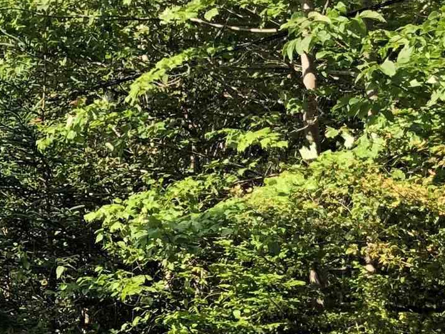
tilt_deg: -9.2
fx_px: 1555
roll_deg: +1.7
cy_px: 459
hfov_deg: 14.7
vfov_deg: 11.8
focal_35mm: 121
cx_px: -293
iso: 20
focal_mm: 3.99
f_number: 1.8
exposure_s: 1/338
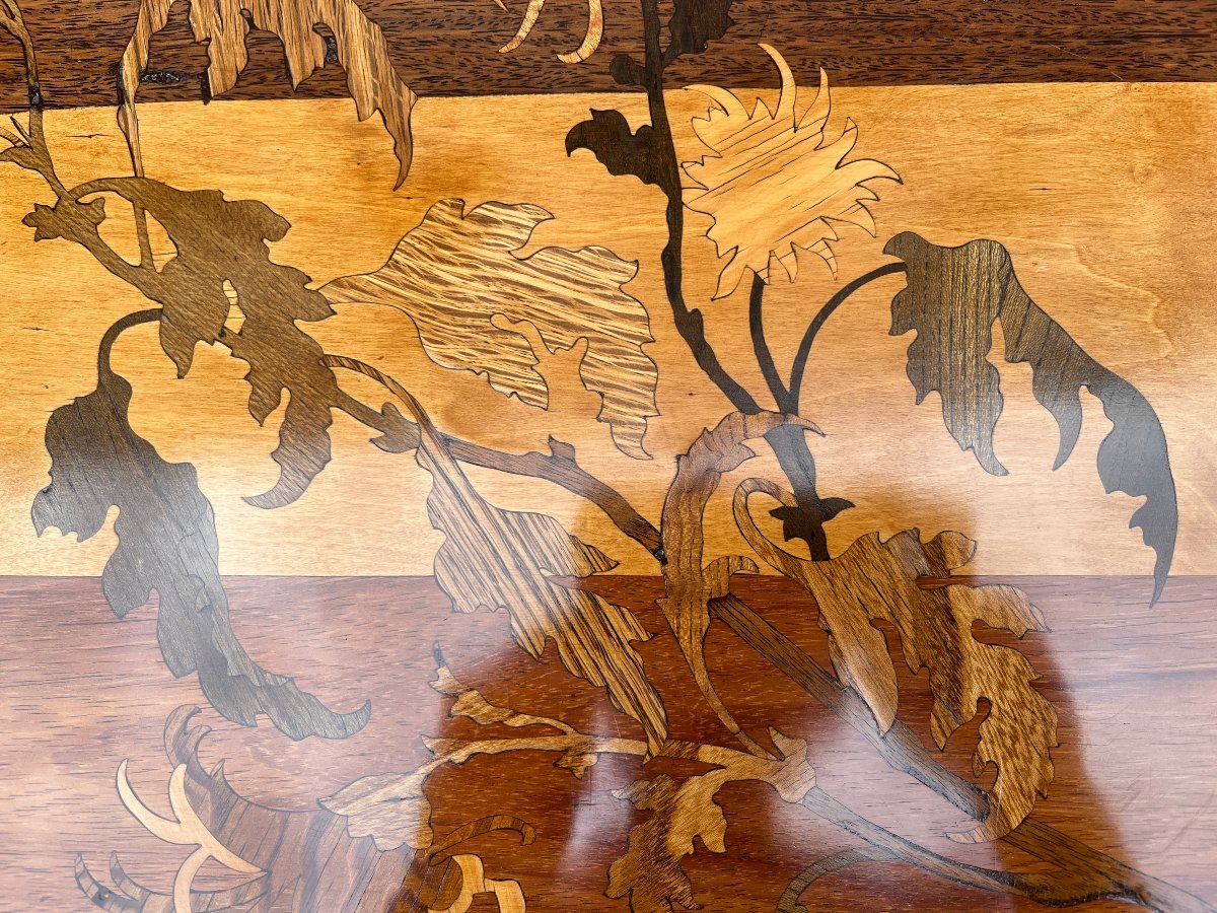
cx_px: 608
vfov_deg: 53.1
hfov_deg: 67.3
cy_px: 456
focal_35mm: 26
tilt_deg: -84.9
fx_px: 914
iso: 50
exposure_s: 1/639
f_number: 1.6
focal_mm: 5.1
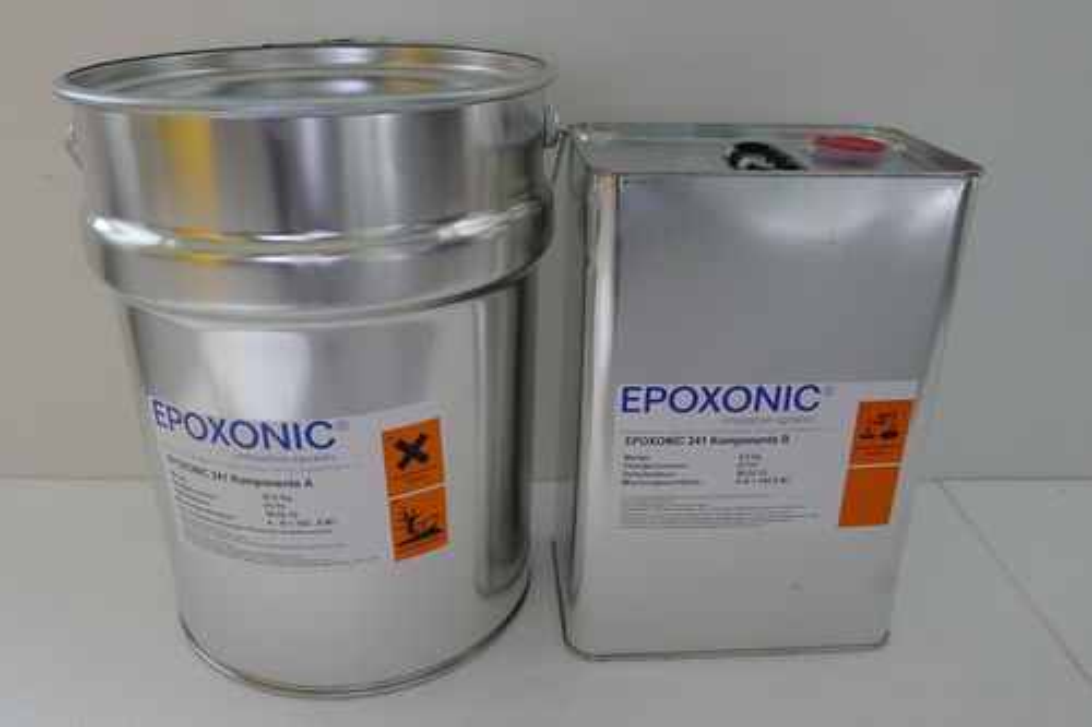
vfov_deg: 43.6
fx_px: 910
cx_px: 546
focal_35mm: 30
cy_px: 364
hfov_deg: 61.9
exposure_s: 1/60
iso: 125
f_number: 2.2
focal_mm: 6.4
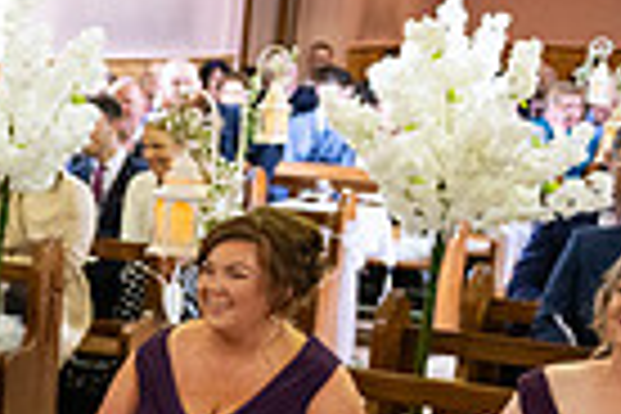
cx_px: -486
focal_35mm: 130
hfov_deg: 14.0
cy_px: 403
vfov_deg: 10.5
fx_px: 2242
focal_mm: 31
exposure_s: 1/160
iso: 1250
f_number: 3.5
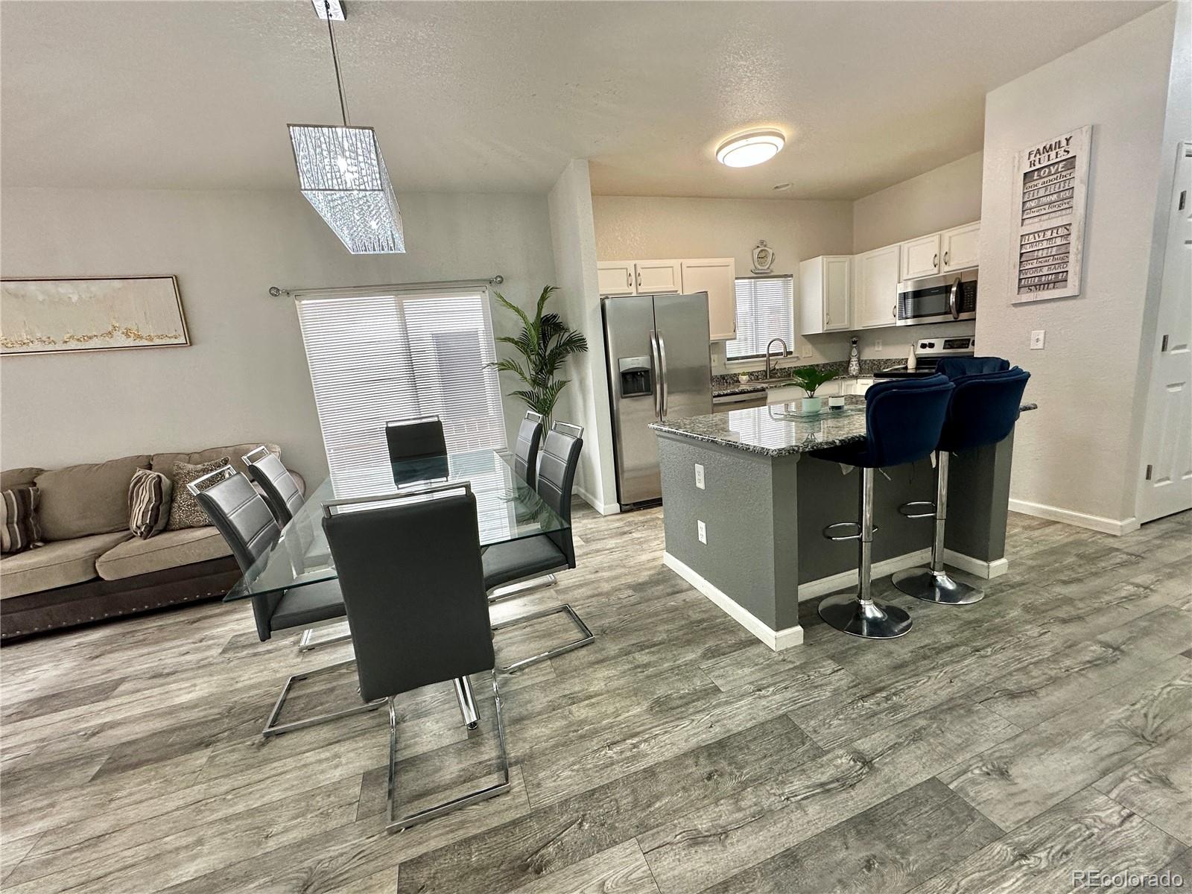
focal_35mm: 14
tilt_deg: -10.1
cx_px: 596
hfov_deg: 102.1
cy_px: 447
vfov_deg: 85.7
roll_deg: +5.4
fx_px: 482
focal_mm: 2.22
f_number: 2.2
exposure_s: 1/120
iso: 160
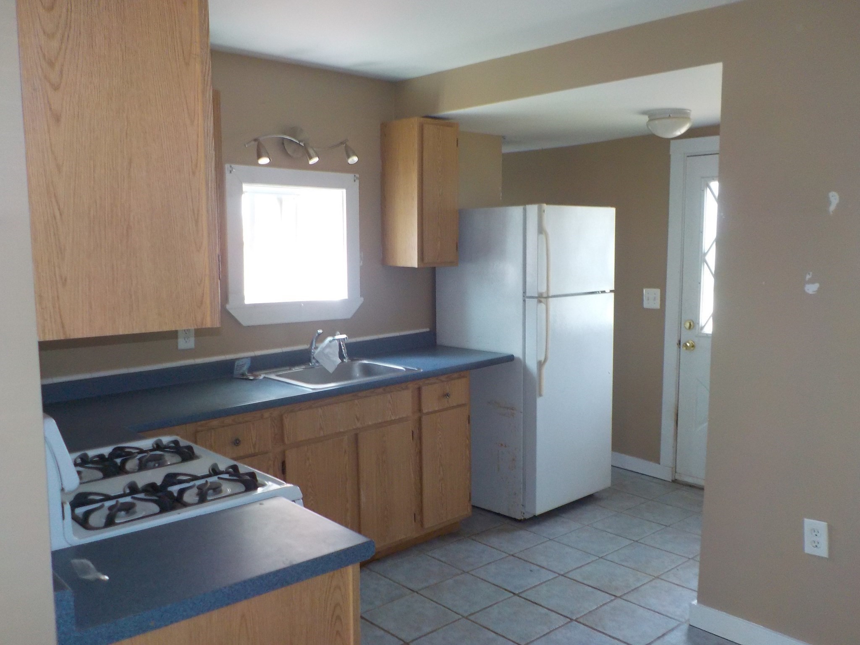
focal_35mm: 30
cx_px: 430
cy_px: 322
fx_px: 745
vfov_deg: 46.8
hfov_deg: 60.0
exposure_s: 1/30
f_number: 3.3
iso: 250
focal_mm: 4.1
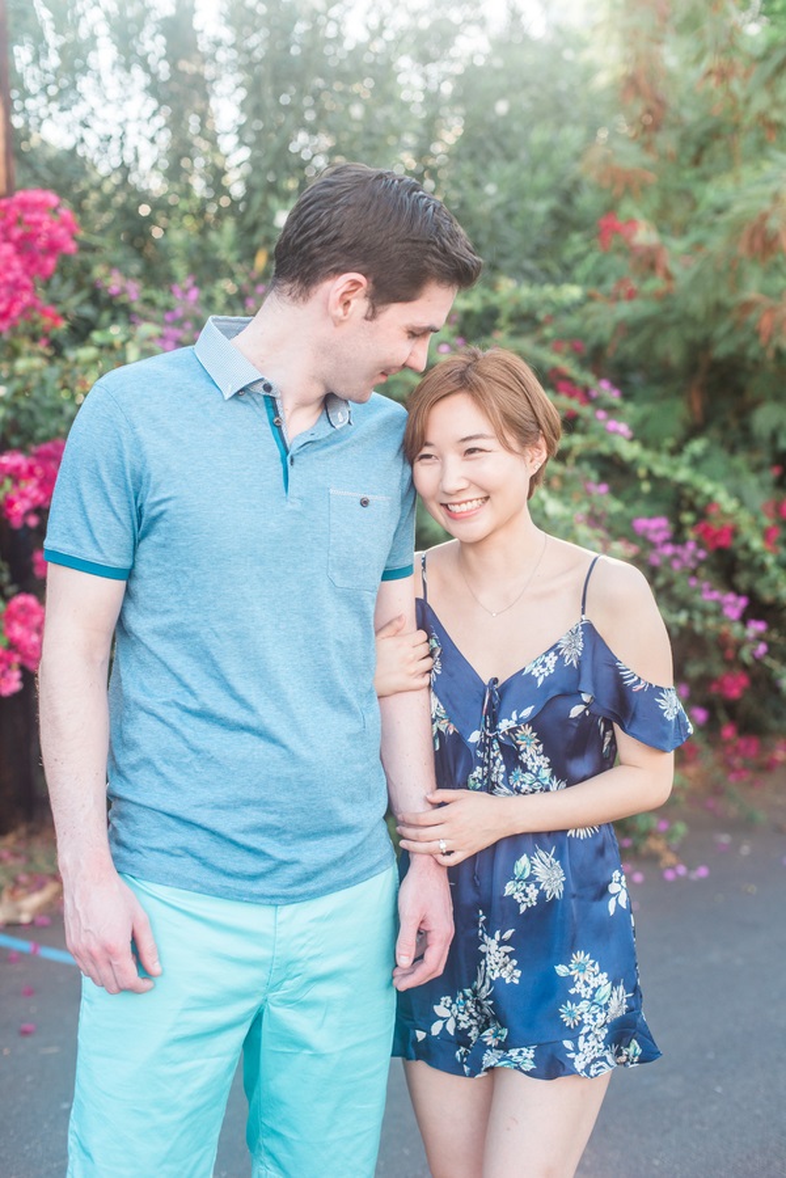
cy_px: 589
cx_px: 393
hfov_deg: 27.0
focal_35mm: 50
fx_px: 1636
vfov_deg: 39.6
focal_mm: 50
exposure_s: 1/640
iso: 200
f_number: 3.2
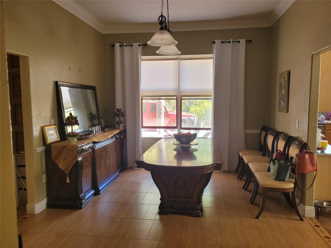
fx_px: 249
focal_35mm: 26
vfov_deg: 53.1
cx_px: 166
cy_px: 124
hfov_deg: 67.3
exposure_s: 1/120
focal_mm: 5.4
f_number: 1.8
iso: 320
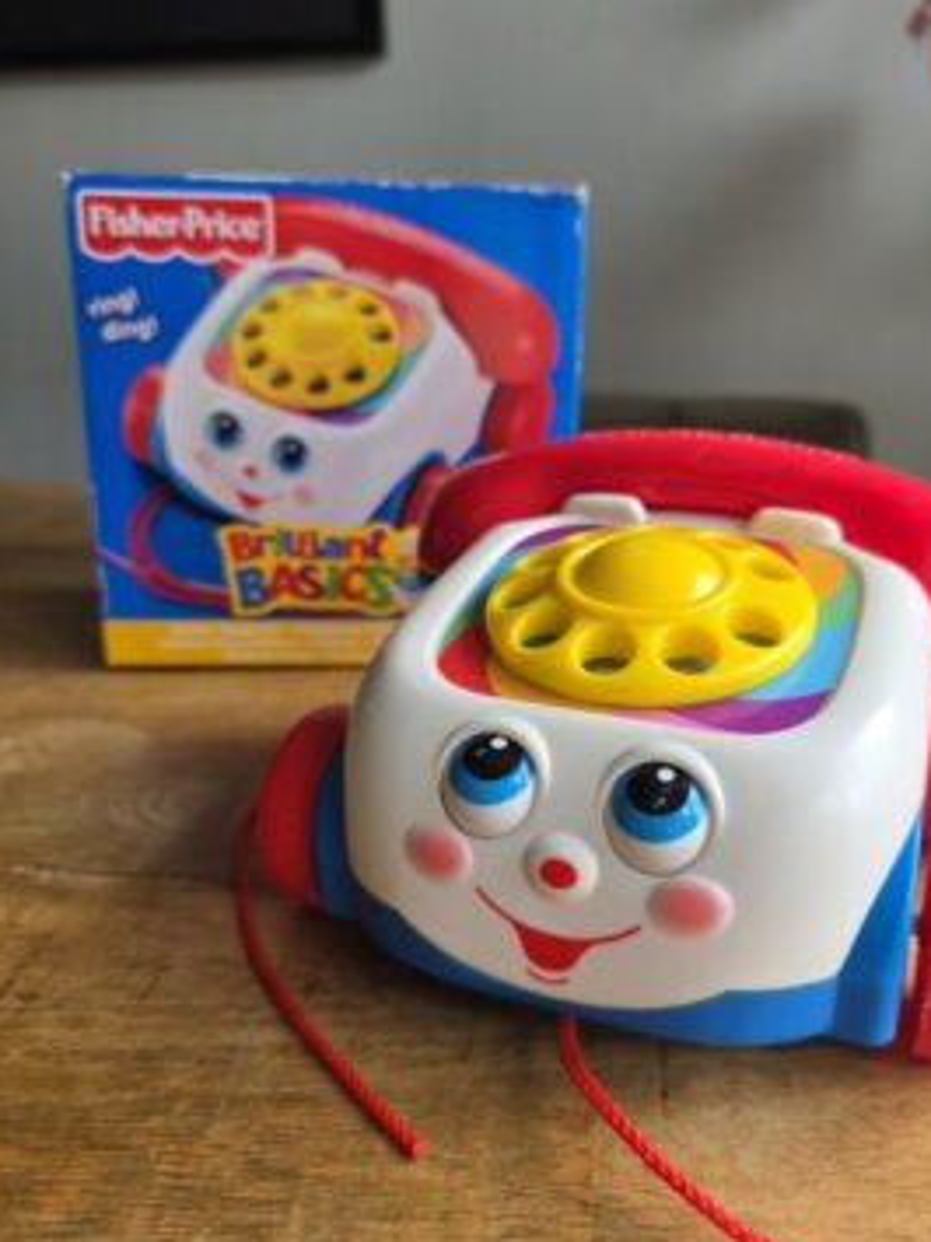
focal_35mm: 28
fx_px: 1005
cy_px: 612
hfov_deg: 49.5
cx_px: 536
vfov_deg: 63.5
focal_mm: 6.3
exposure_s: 1/180
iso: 50
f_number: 1.7
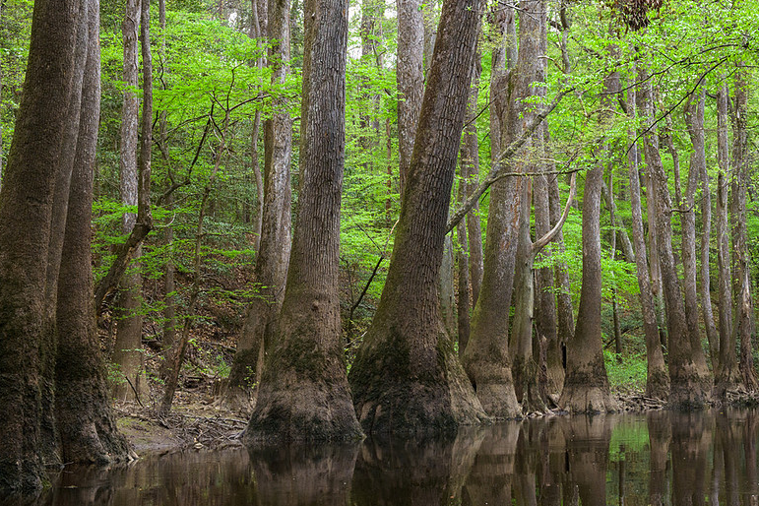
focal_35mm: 64
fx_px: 1349
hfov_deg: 31.3
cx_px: 467
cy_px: 227
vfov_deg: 21.2
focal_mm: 44
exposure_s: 1/250
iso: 1600
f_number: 9
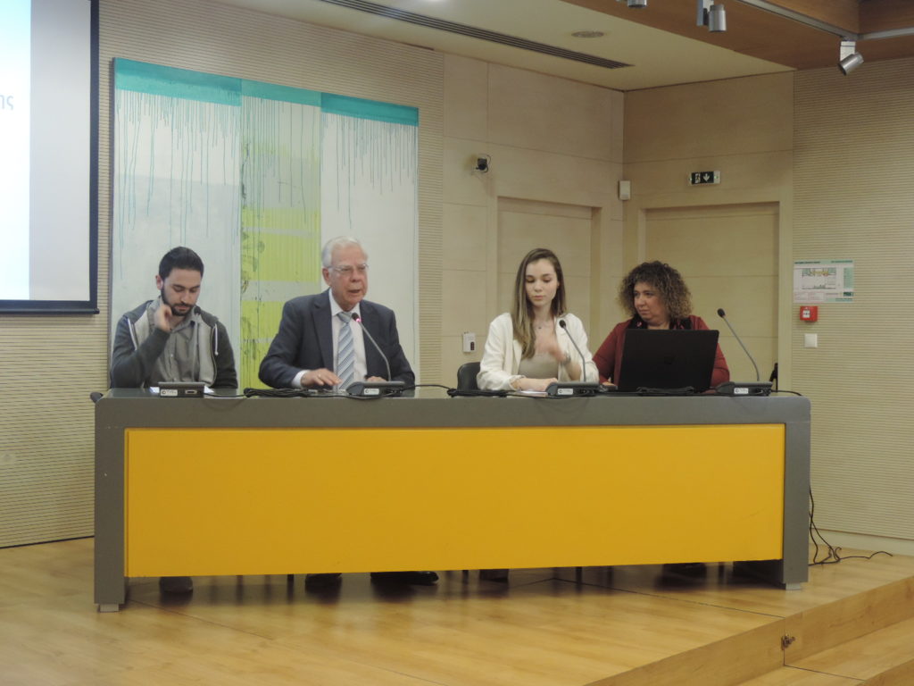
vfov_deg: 29.1
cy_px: 343
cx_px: 457
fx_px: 1320
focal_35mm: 50
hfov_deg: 38.2
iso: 400
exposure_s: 1/25
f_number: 3.6
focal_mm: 8.9
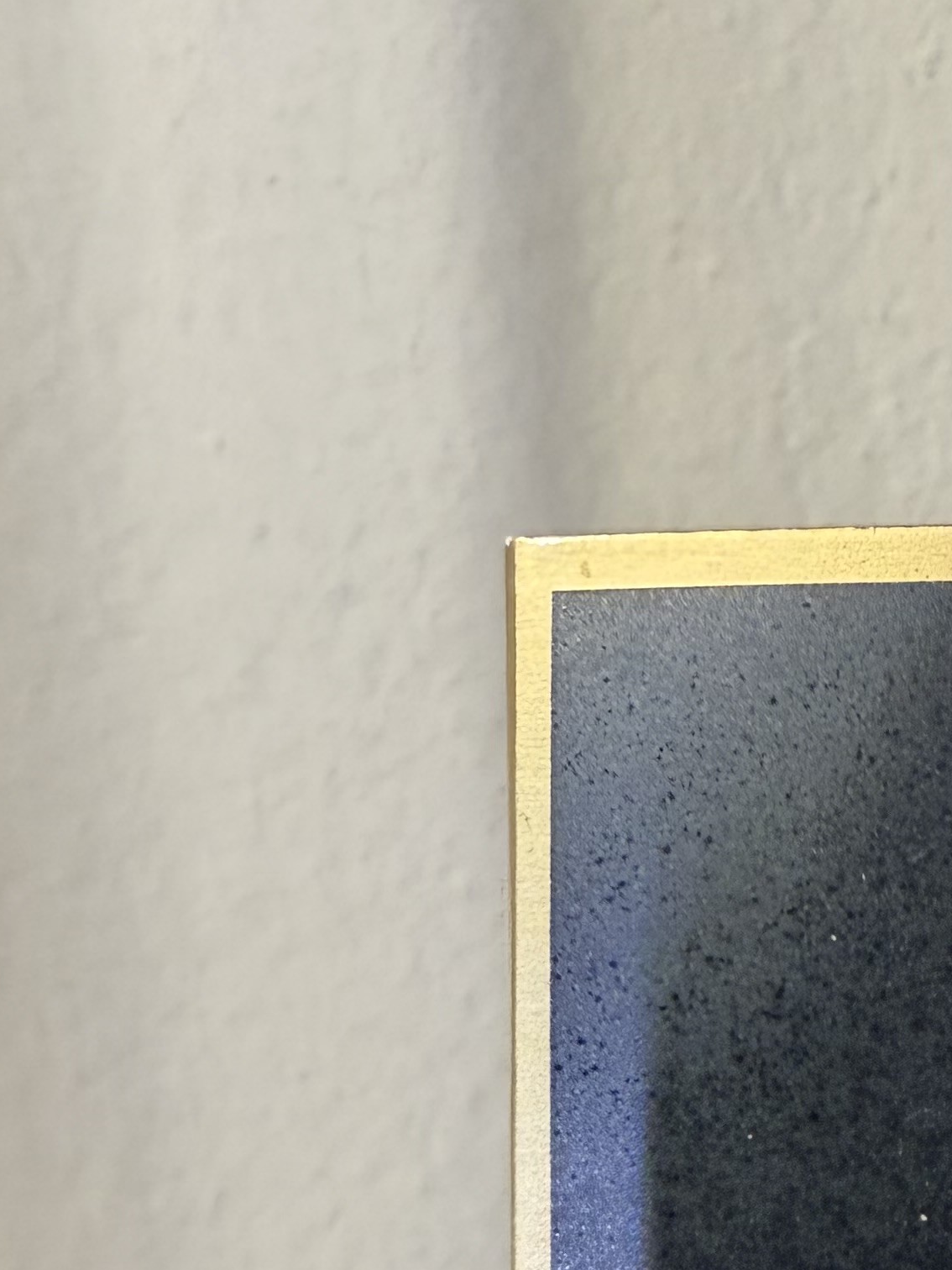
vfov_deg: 26.4
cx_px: 1260
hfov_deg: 20.8
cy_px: 1584
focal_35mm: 64
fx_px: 2347
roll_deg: -1.1
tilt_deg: -20.9
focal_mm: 2.22
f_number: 2.2
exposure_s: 1/120
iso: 200
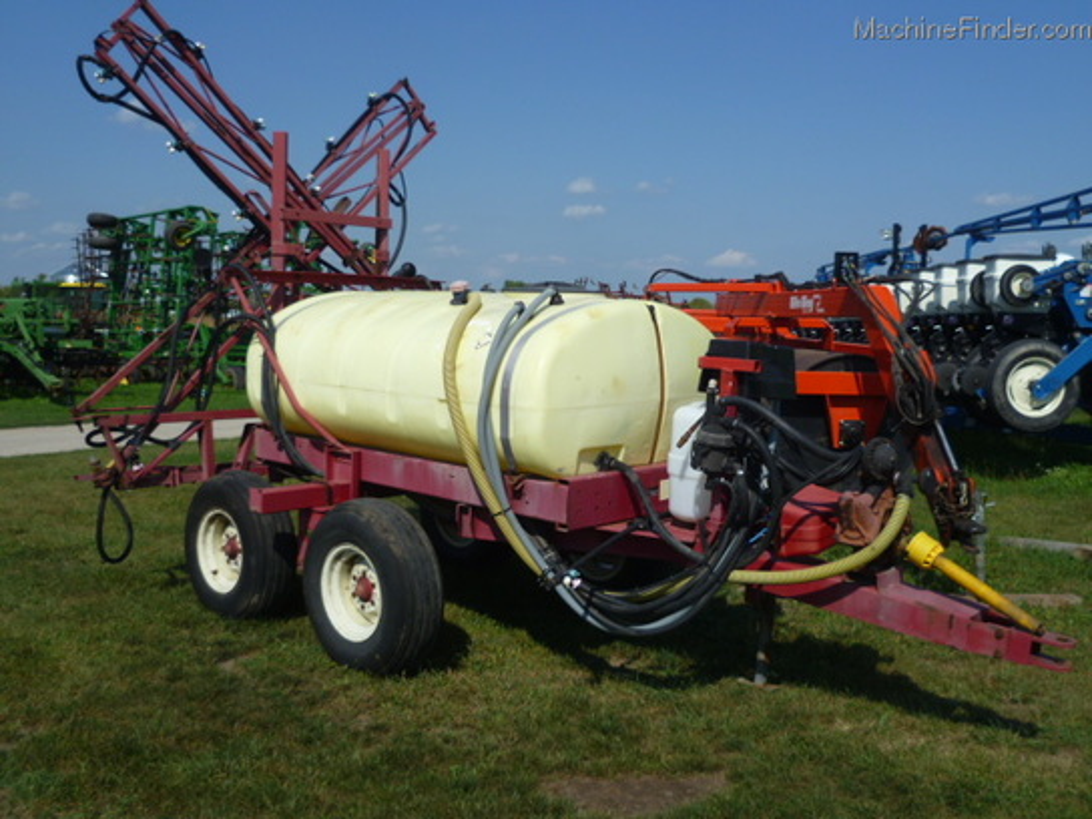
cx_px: 546
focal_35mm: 34
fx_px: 1073
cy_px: 410
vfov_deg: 41.8
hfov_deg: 54.0
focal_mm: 6.1
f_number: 9
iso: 80
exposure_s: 1/200
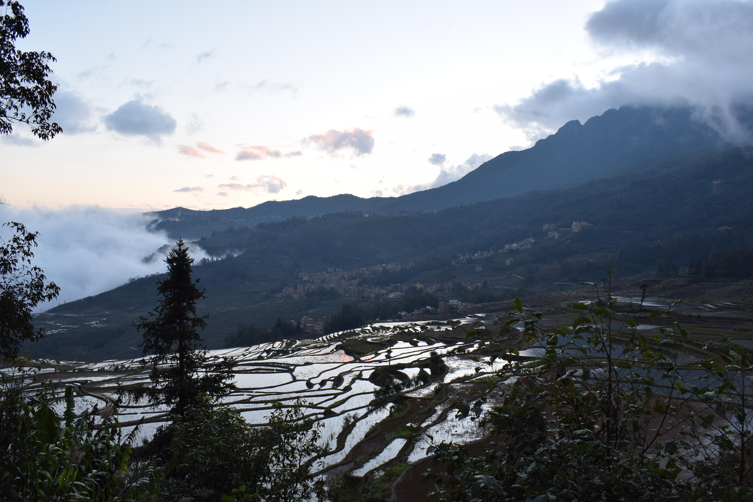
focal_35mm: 30
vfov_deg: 43.6
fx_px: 627
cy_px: 251
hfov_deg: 61.9
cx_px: 376
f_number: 9
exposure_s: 1/20
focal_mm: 20
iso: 100
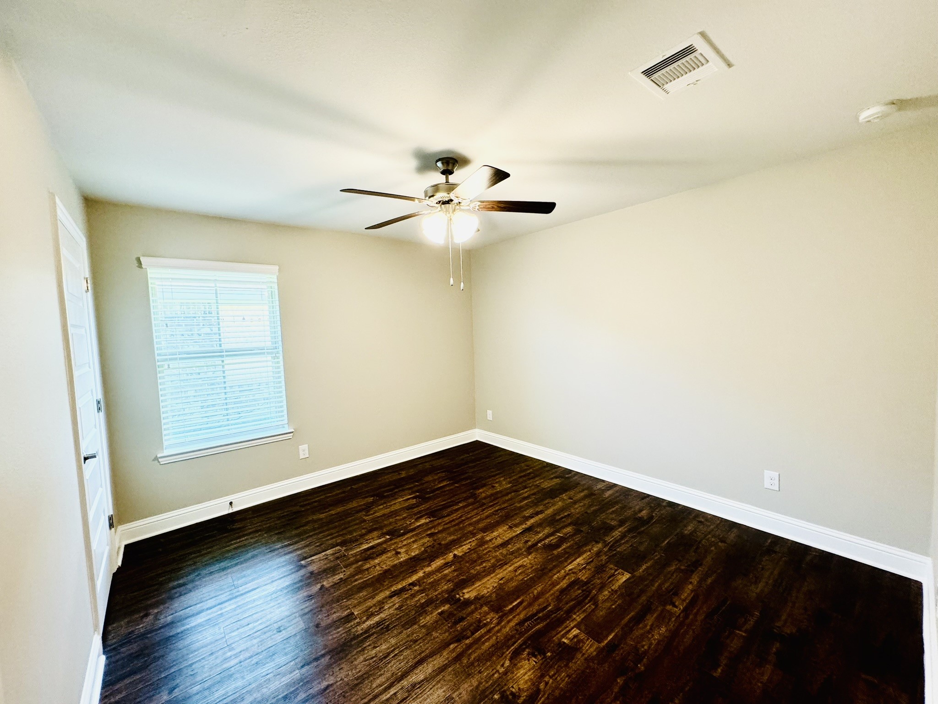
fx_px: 379
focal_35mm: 14
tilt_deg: -4.8
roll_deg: +1.5
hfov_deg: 102.1
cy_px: 352
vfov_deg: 85.7
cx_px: 469
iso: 200
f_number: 2.2
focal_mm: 2.22
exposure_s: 1/60
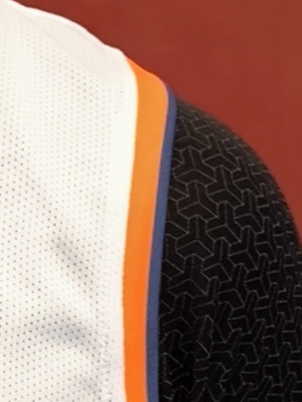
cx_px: -412
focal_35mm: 185
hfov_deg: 7.5
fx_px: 2150
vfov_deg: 10.7
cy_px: 207
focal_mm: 6.92
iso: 200
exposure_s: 1/50
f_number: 1.9
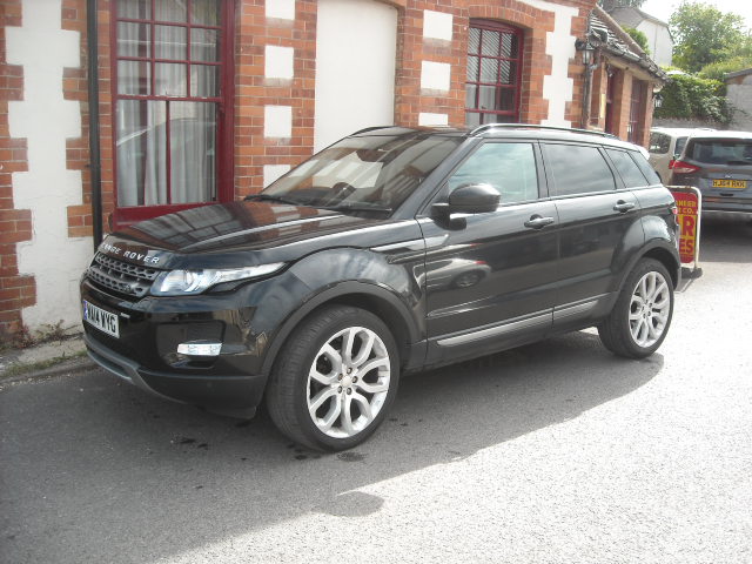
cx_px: 376
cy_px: 282
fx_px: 760
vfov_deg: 40.7
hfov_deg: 52.6
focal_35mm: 35
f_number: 2.8
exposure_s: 1/309
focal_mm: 5.7
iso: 64
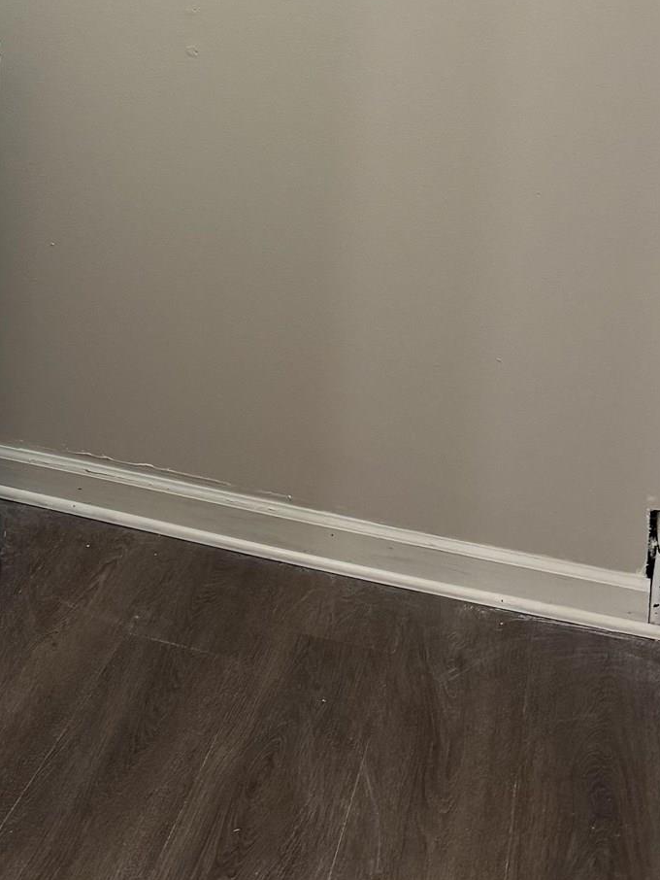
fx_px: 1550
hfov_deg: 23.1
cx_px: -2
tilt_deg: -4.0
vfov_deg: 29.3
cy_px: -26
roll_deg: -3.3
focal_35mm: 61
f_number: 1.78
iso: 250
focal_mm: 6.76
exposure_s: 1/60
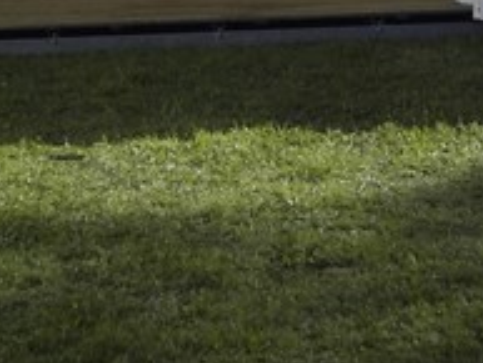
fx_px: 2318
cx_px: 400
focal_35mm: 166
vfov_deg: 8.5
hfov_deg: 11.8
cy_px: -343
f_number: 9.1
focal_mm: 7.1
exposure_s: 1/160
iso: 80
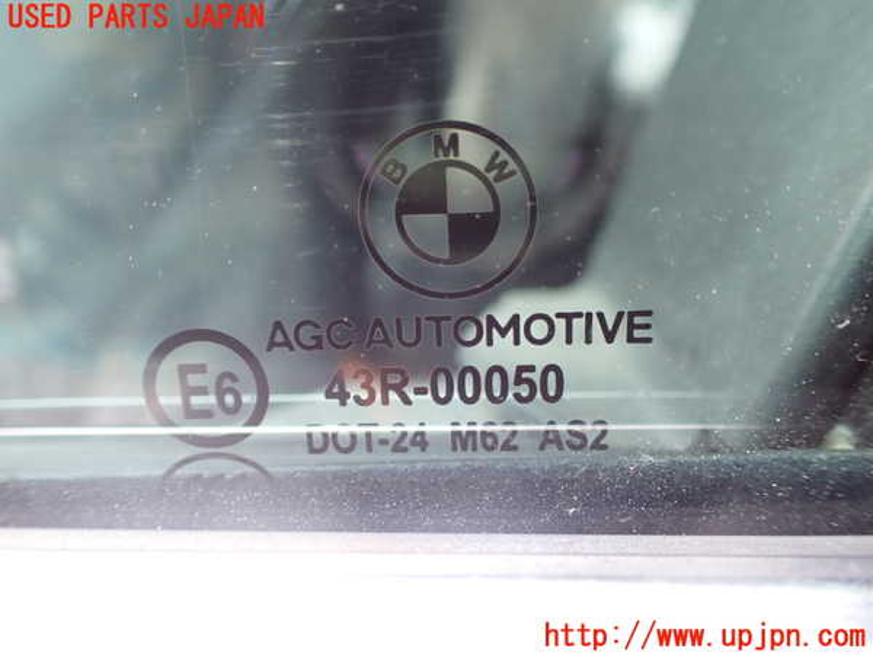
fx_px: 757
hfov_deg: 60.0
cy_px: 328
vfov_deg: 46.8
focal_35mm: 30
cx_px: 436
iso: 160
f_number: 2.3
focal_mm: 5.4
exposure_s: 1/125
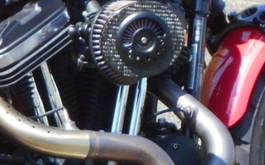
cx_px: -11
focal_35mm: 350
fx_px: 2525
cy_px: 108
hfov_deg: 6.0
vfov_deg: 3.7
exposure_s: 1/250
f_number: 6.3
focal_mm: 15.4
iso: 220
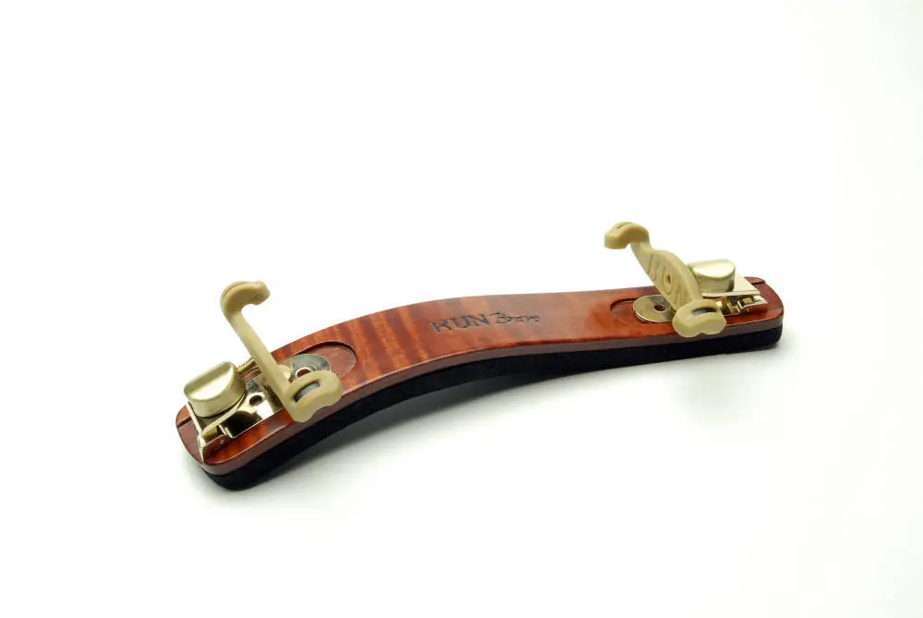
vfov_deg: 37.0
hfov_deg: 53.1
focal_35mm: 36
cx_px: 462
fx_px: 924
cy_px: 309
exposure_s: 1/125
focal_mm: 24
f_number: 20
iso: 100
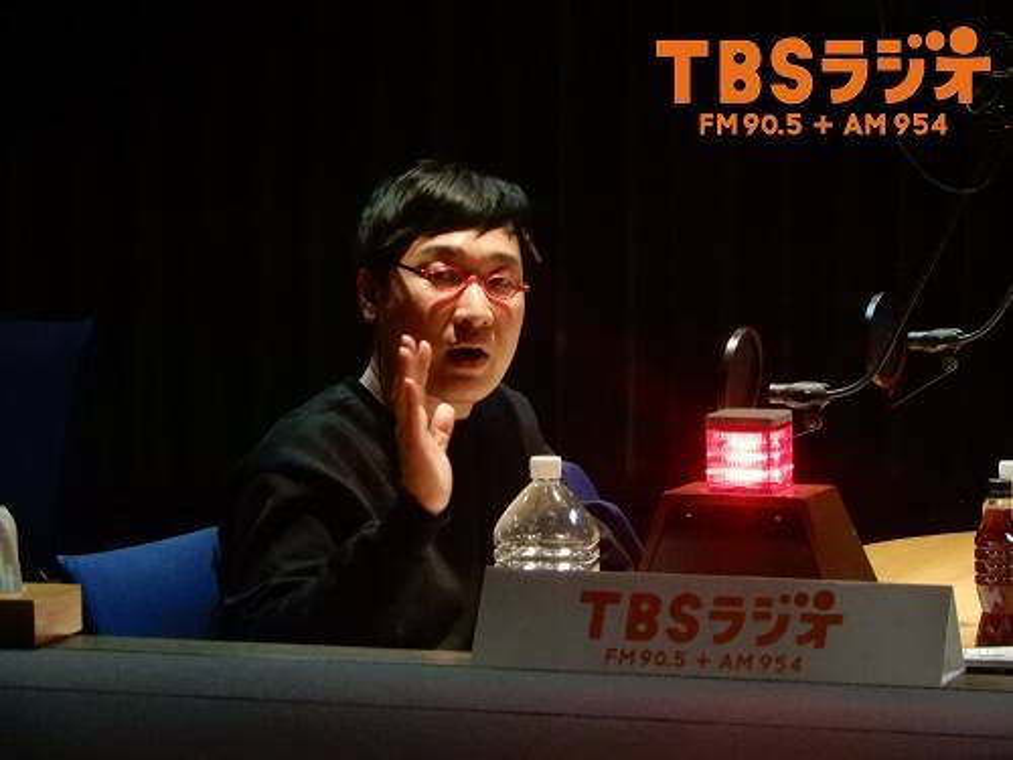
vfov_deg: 9.9
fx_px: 4390
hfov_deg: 13.2
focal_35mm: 150
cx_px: 506
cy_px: 380
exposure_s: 1/60
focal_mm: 26.8
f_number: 5.6
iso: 1600
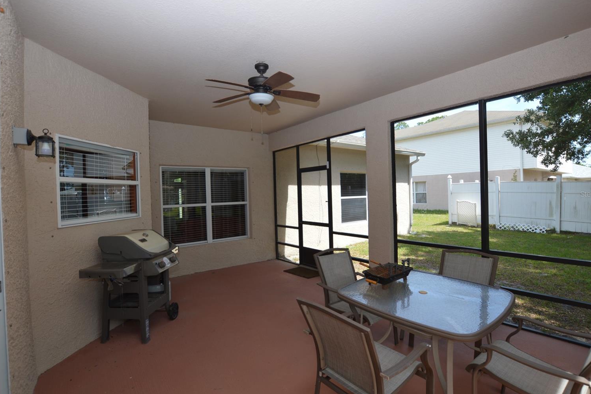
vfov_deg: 73.8
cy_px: 194
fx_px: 263
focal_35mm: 16
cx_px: 300
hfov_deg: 96.7
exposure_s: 1/125
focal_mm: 10
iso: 180
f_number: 5.6
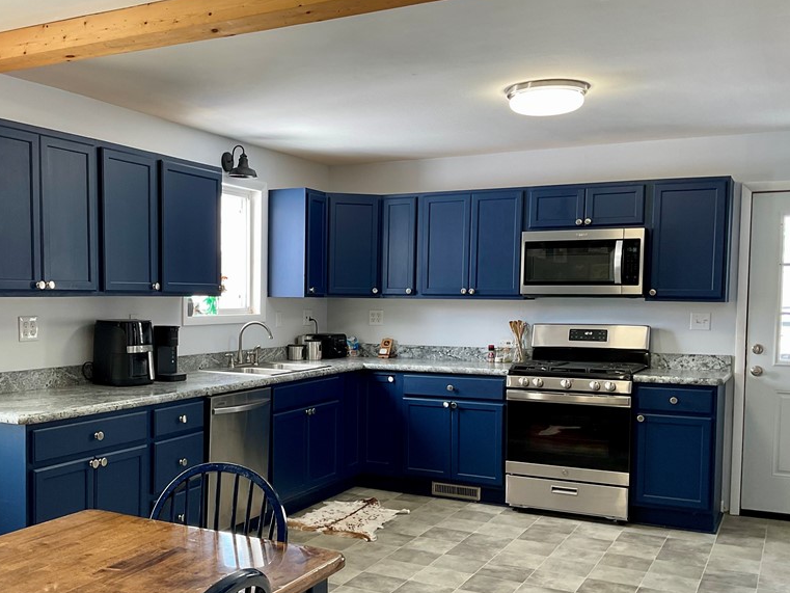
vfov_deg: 36.7
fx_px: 890
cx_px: 294
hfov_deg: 47.4
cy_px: 356
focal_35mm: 39
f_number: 1.8
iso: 50
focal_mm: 3
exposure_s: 1/60
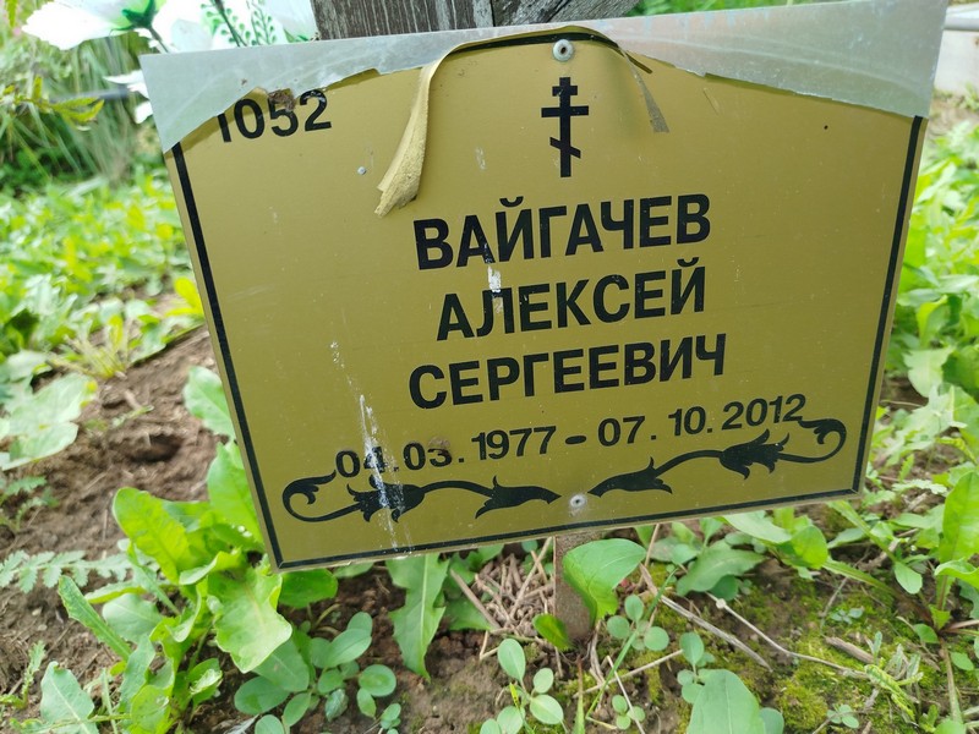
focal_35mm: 24
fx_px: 679
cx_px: 490
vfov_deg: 56.8
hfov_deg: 71.6
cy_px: 367
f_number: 1.7
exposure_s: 1/142
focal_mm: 5.31
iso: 50
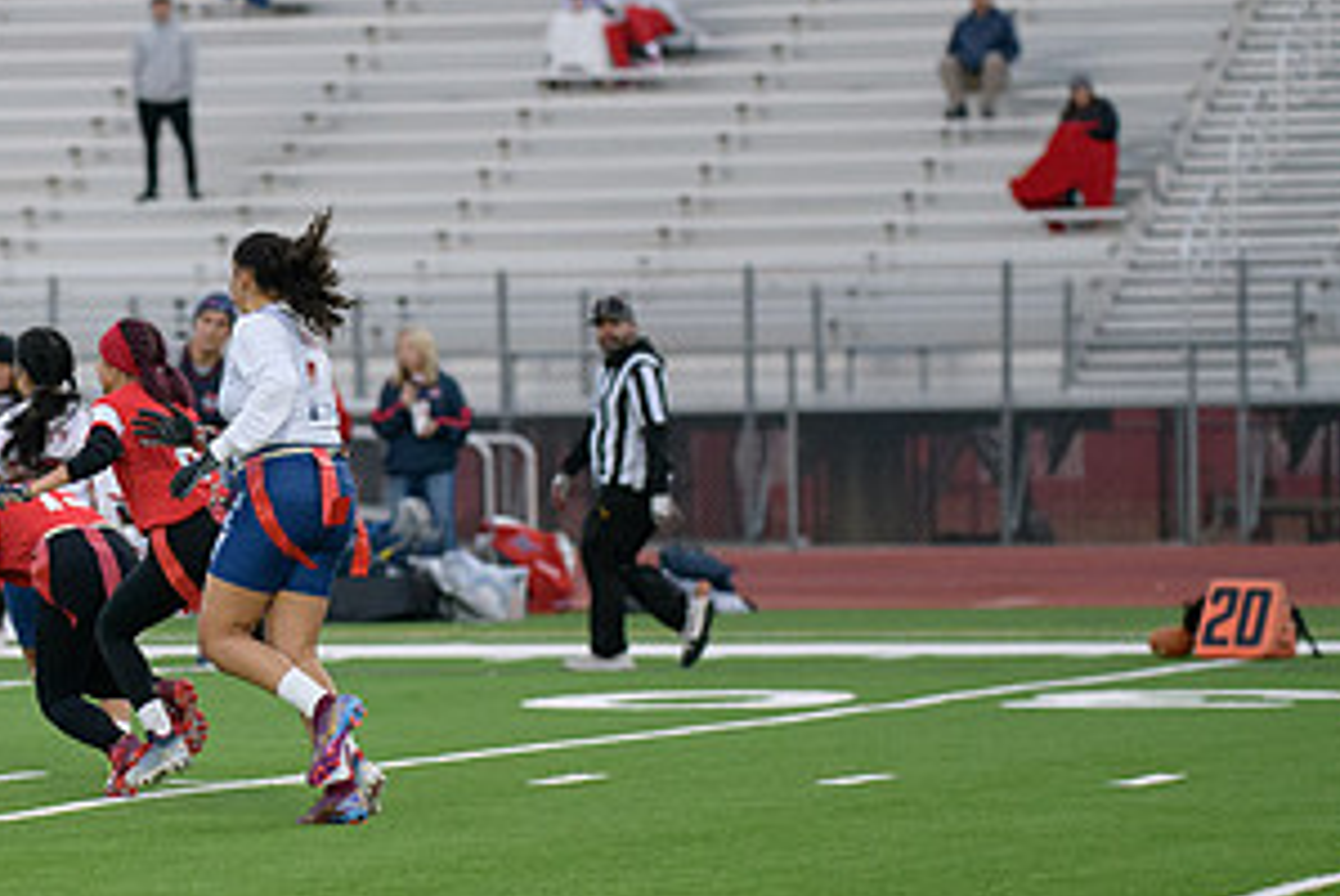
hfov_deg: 7.3
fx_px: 10469
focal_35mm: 281
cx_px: 90
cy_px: 589
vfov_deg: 4.9
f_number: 2.8
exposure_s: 1/3200
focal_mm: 145
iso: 3600
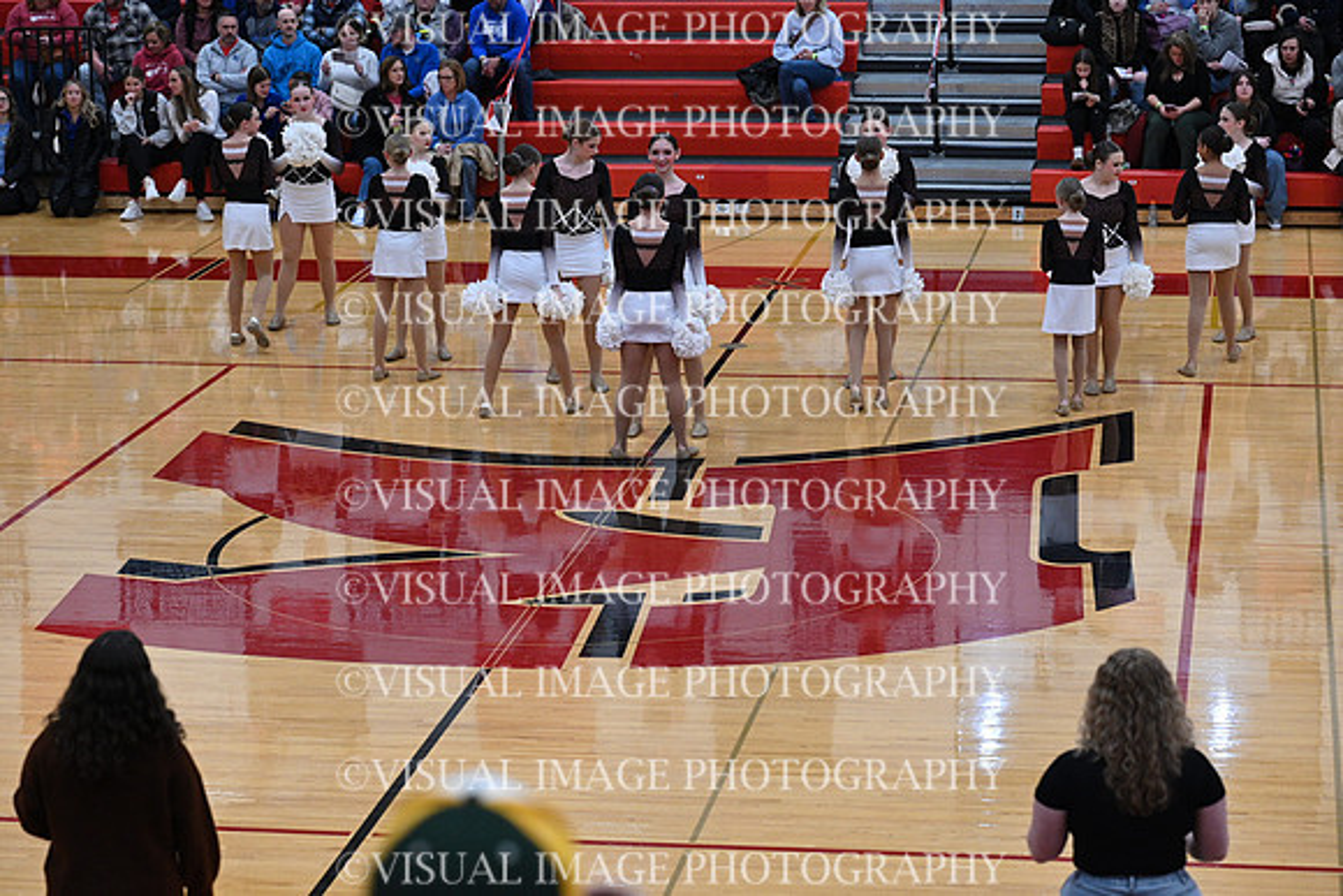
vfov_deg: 14.4
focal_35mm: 95
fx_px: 3545
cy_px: 448
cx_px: 672
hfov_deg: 21.5
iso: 4000
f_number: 4
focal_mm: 95
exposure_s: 1/400
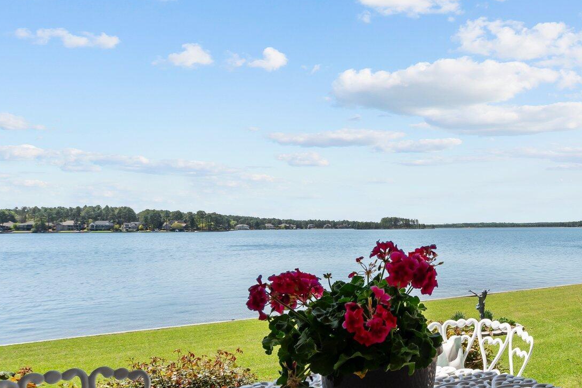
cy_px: 224
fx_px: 485
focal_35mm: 30
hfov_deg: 56.2
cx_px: 487
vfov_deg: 43.5
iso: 400
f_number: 8
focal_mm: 16
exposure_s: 1/1000
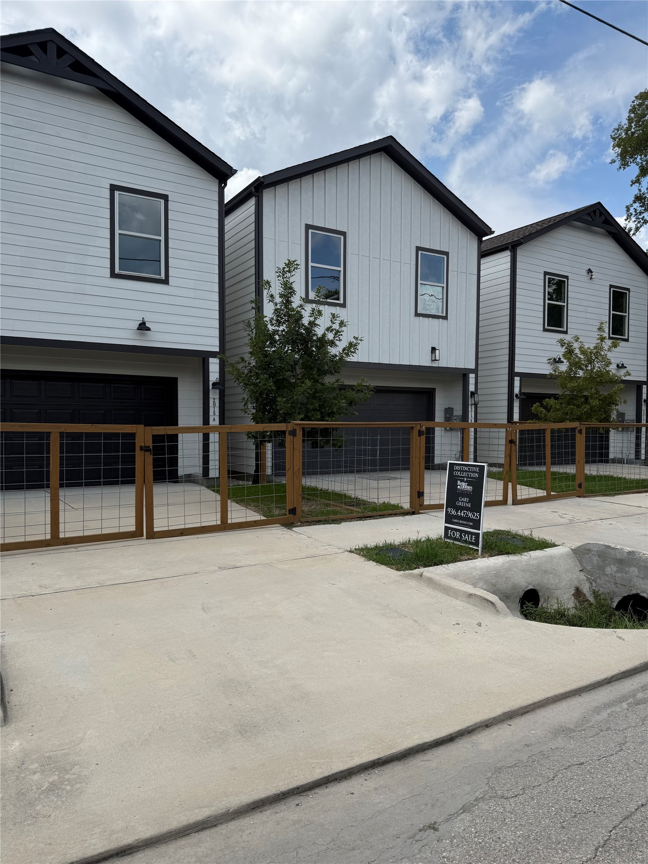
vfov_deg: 71.6
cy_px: 432
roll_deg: -0.9
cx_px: 324
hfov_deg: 56.8
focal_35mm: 24
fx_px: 599
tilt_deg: -1.7
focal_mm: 6.76
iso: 80
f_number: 1.78
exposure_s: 1/5714
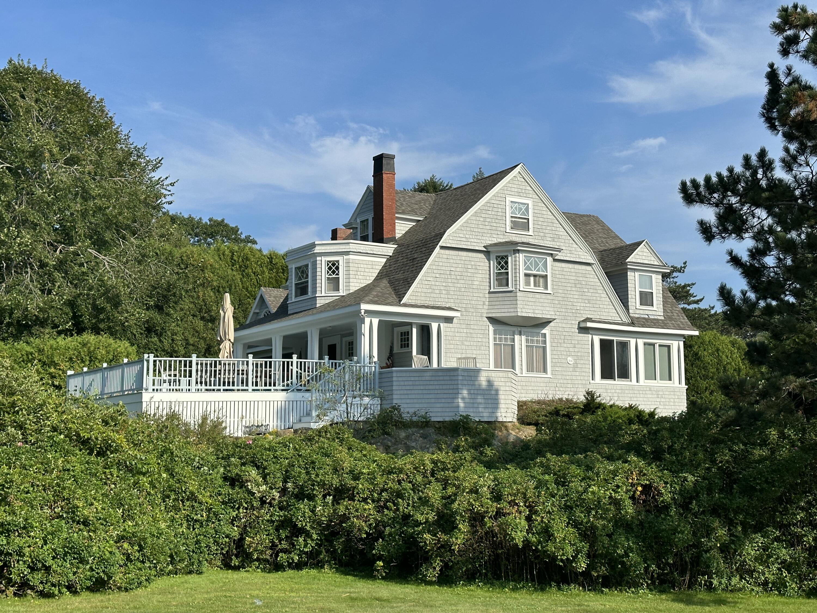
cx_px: 408
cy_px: 306
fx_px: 1133
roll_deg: +1.0
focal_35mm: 48
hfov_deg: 39.7
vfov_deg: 30.3
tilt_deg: +8.0
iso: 64
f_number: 1.78
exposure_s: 1/5556
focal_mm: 6.86
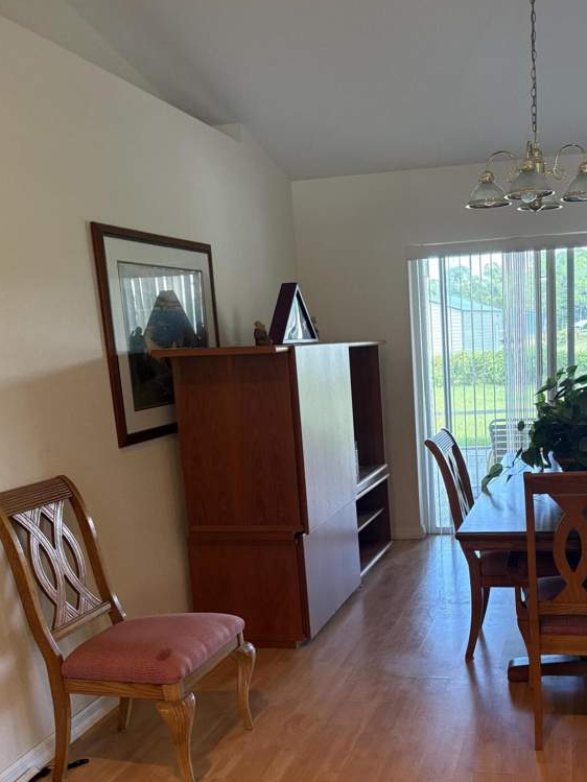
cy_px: 514
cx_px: 402
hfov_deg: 38.1
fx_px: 836
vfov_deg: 49.4
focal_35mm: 37
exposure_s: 1/60
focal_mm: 5.96
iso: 250
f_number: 1.6
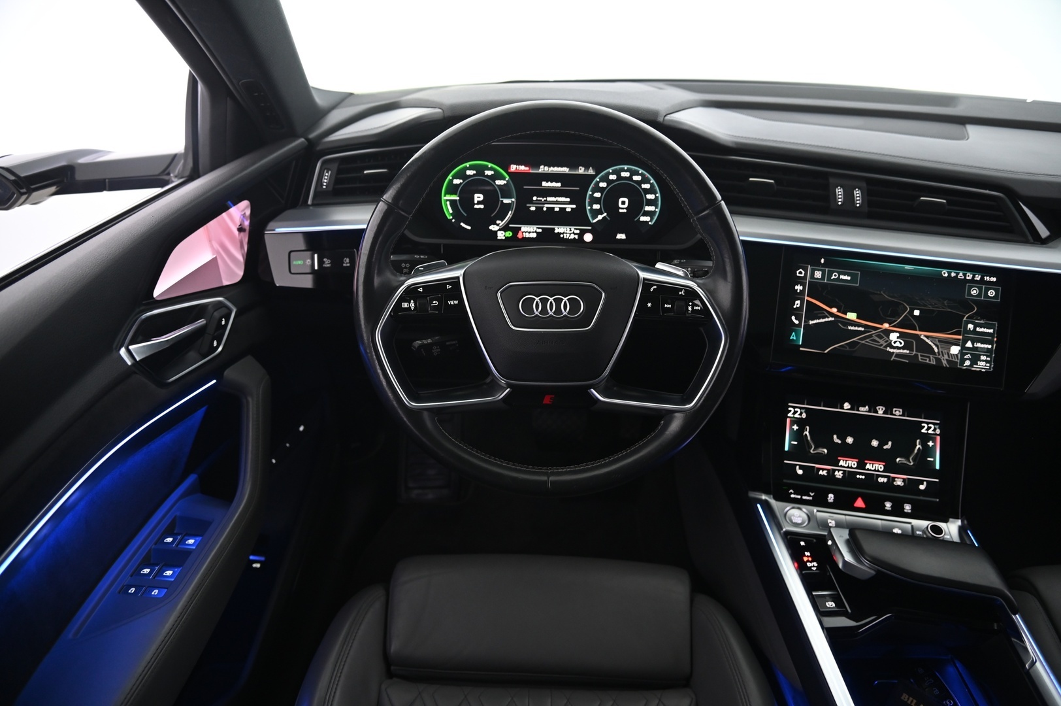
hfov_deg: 73.8
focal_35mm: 24
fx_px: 707
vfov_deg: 53.1
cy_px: 353
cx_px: 530
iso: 2000
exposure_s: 1/15
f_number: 4
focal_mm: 24
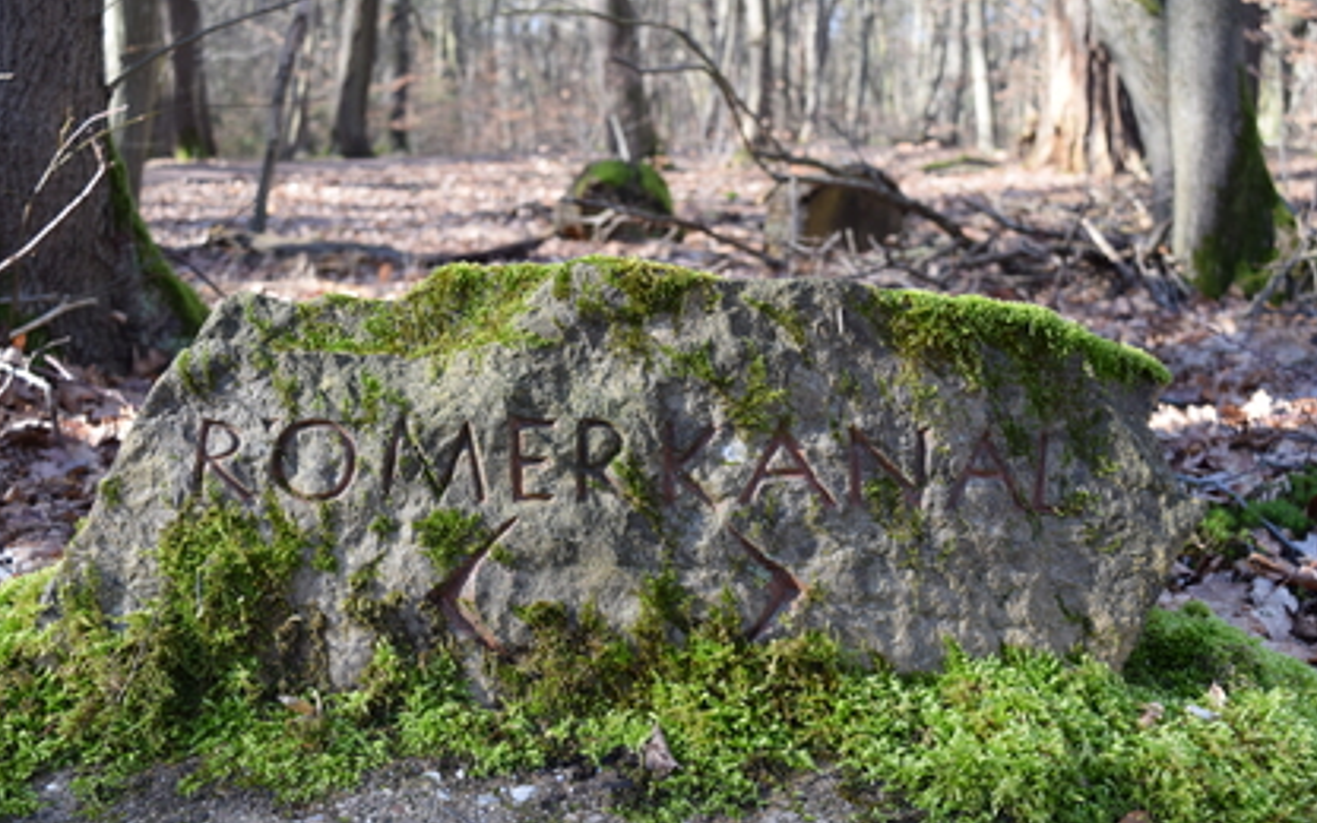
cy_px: 369
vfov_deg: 30.5
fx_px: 1507
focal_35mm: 42
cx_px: 652
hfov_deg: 47.2
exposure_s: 1/160
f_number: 6.3
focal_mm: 26
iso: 400
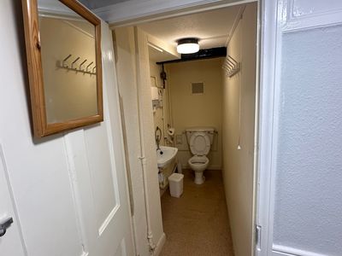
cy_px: 128
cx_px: 171
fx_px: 138
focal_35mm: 14
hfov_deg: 102.1
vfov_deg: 85.7
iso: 200
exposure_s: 1/100
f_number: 2.2
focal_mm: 2.22
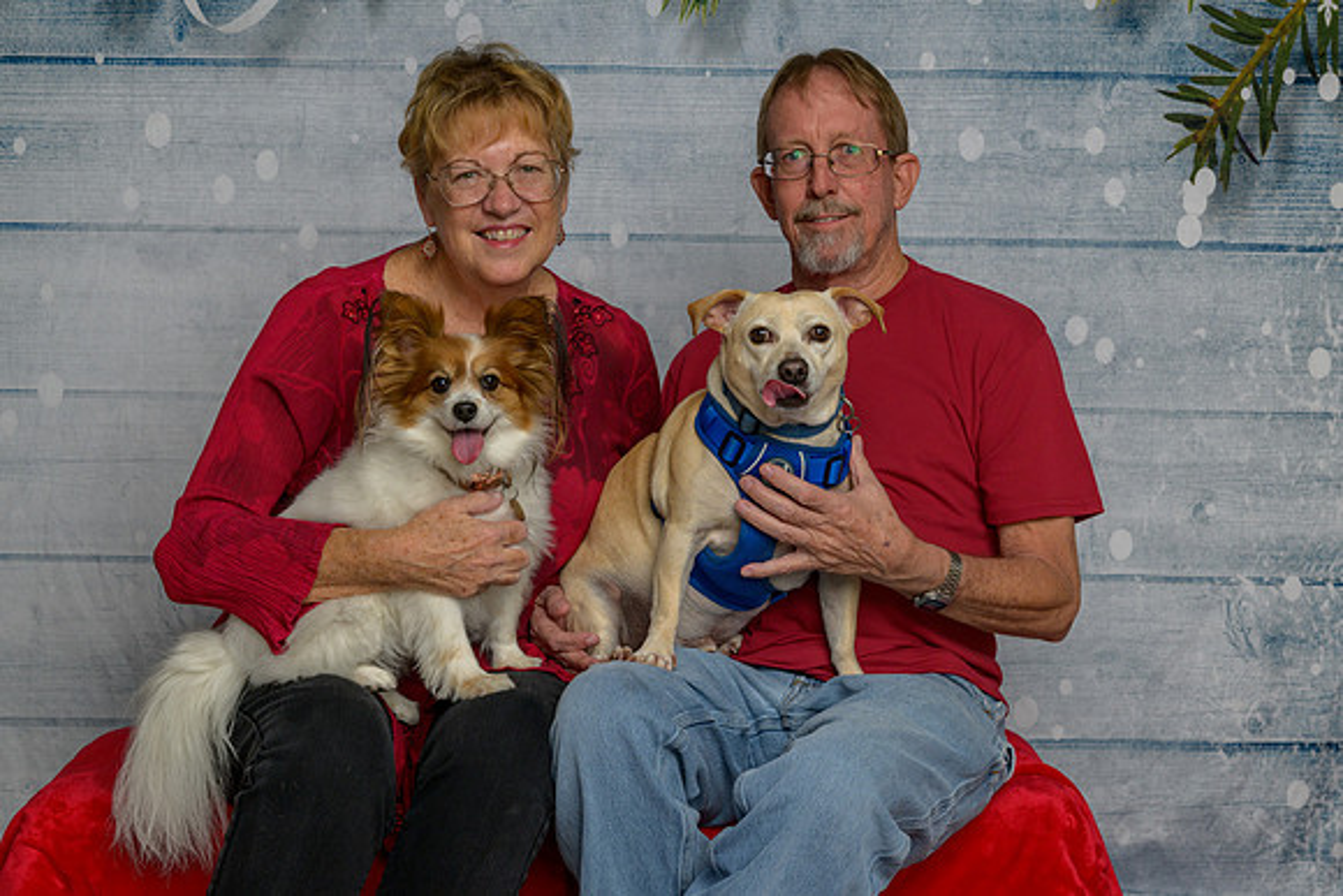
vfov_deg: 23.4
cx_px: 672
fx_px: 2164
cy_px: 448
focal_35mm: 58
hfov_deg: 34.5
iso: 400
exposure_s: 1/160
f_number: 10
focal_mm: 58
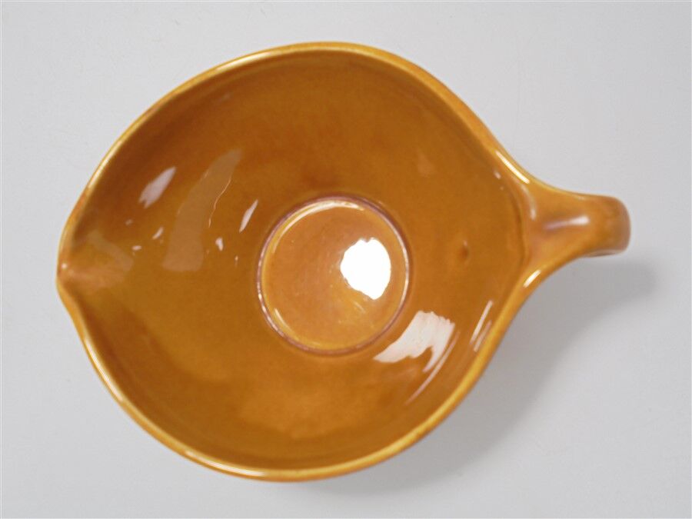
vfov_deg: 41.8
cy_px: 260
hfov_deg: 54.0
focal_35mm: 34
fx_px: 680
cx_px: 346
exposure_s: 1/50
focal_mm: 6.1
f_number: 4
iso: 100
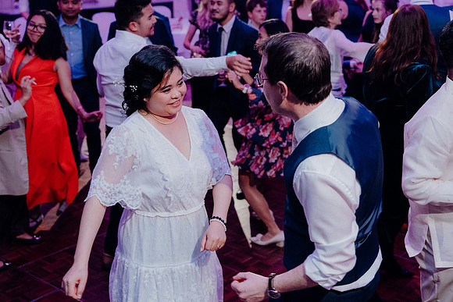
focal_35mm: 51
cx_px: 226
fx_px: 642
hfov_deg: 38.9
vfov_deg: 26.5
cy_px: 151
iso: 3200
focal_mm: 51
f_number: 3.5
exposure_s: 1/160
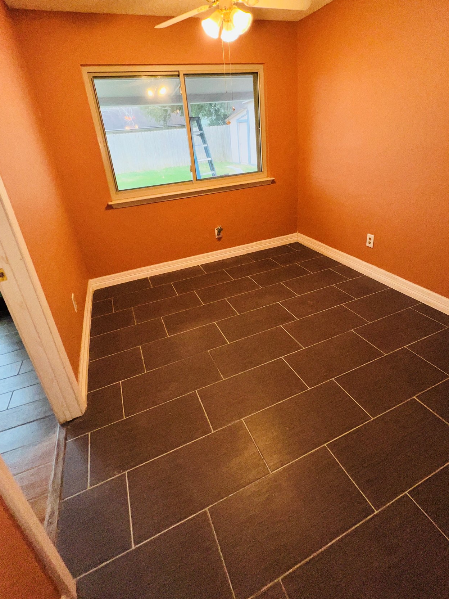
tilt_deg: -15.6
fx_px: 277
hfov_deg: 78.1
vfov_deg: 93.8
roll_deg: +4.5
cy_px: 254
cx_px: 227
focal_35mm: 16
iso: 32
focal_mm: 1.57
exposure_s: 1/122
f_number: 1.8
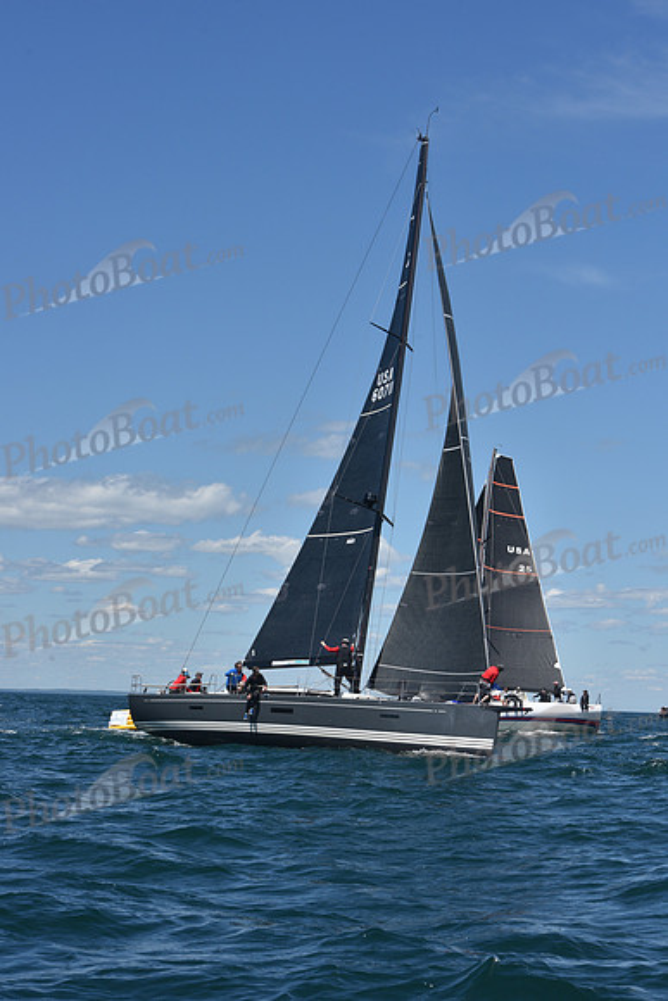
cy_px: 500
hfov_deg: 19.5
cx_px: 334
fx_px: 1947
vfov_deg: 28.8
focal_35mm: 70
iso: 250
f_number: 11
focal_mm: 70
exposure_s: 1/800
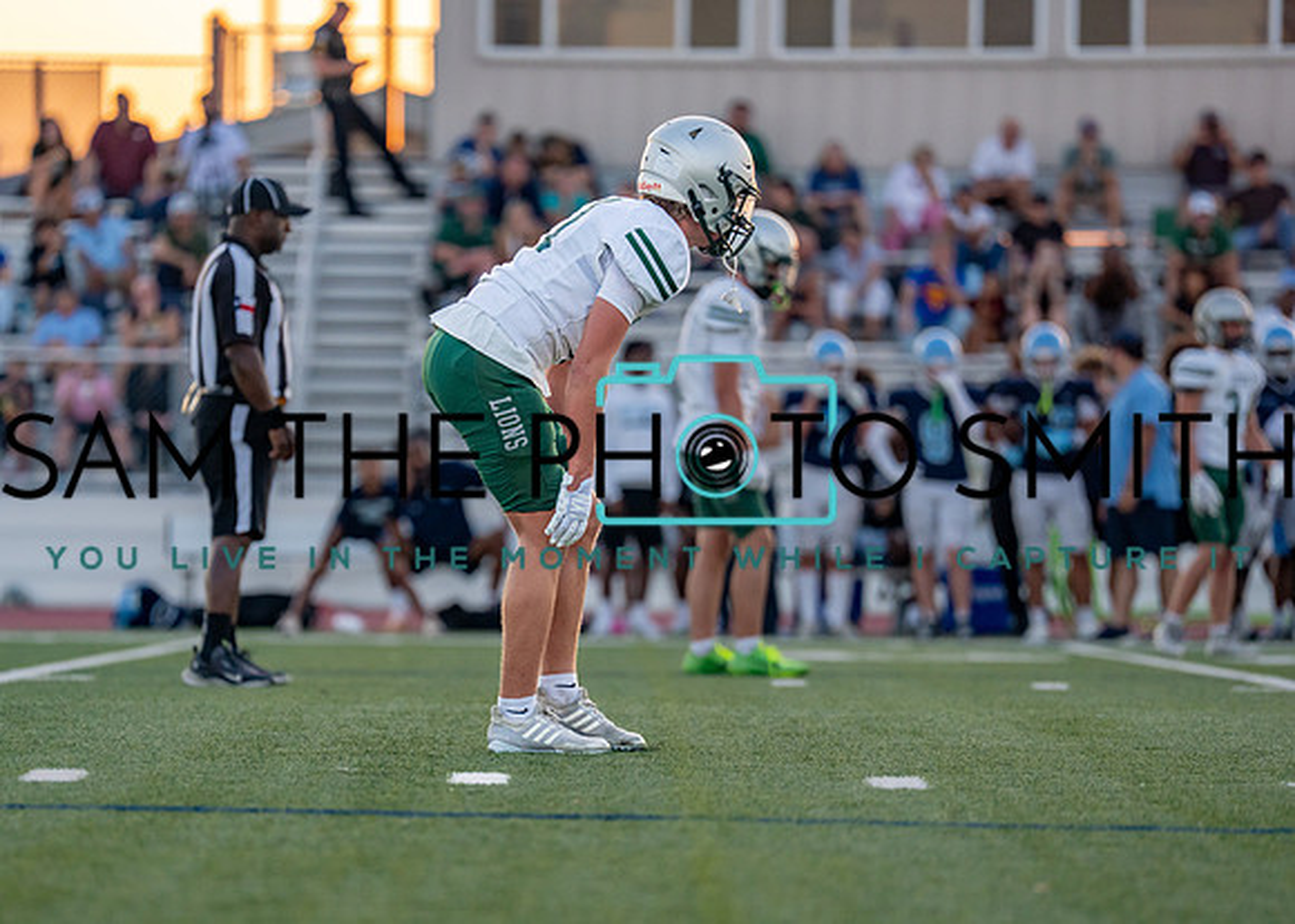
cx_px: 549
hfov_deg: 7.6
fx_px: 9787
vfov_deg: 5.4
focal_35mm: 266
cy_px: 583
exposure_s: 1/1250
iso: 1000
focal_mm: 200
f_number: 2.8
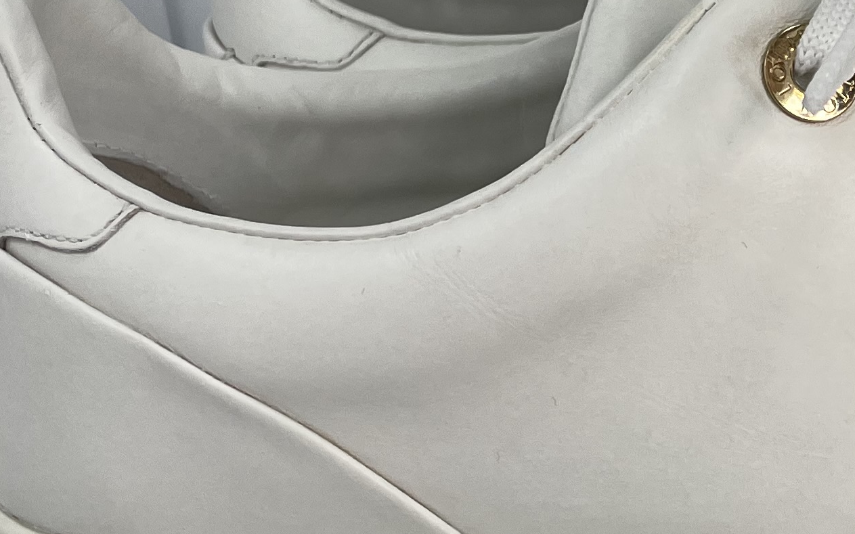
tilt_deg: -20.8
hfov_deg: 22.5
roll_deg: +5.6
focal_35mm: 88
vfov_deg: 14.8
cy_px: 301
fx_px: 2050
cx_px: 896
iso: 32
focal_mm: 4.2
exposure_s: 1/558
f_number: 1.6
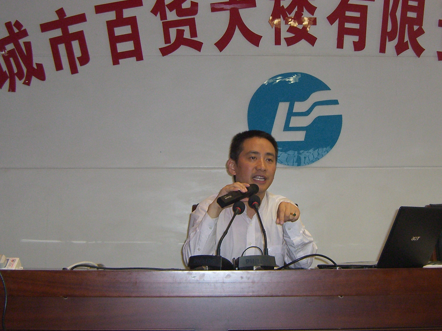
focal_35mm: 57
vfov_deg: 25.6
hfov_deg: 33.7
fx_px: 728
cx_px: 249
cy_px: 124
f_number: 2.8
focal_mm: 7.9
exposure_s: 1/60
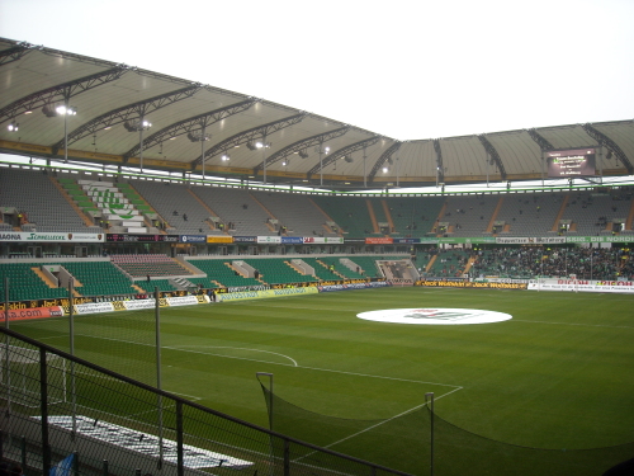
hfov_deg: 52.6
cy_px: 238
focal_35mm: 35
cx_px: 317
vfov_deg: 40.7
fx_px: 641
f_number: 2.8
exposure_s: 1/125
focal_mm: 5.7
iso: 64
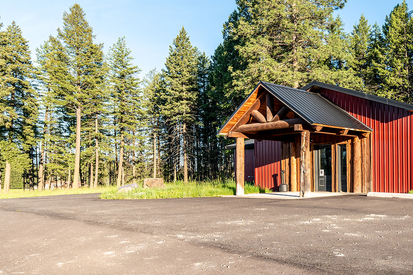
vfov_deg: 34.6
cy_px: 189
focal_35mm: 38
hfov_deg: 48.5
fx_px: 436
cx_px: 317
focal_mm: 24
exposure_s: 1/320
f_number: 5.6
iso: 100
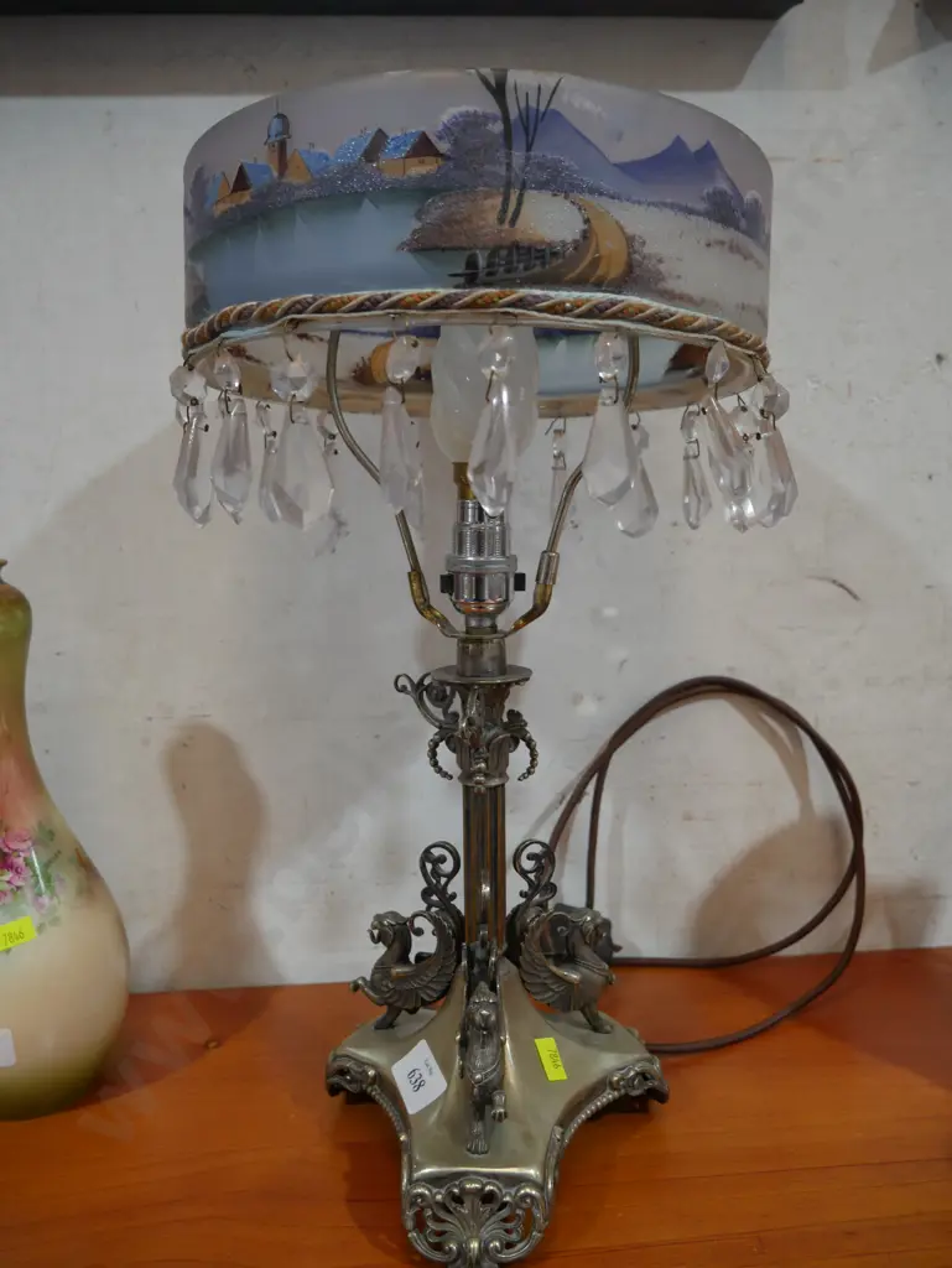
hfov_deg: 49.8
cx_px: 476
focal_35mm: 28
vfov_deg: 63.4
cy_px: 634
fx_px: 1026
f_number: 3.5
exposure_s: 1/60
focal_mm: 14
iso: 320
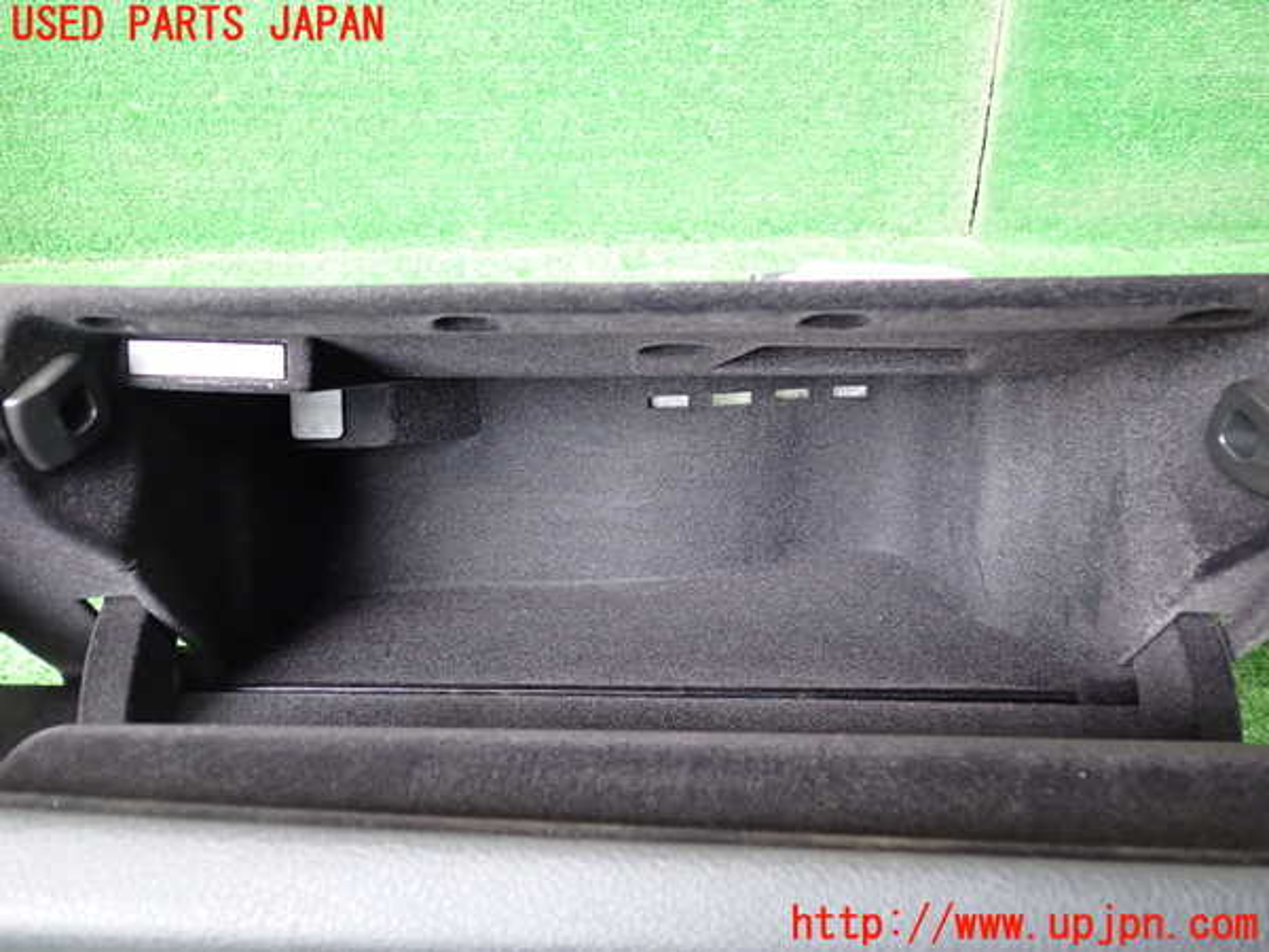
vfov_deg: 46.8
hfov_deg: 60.0
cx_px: 634
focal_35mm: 30
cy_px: 476
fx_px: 1100
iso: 400
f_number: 2.3
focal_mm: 5.4
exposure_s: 1/50
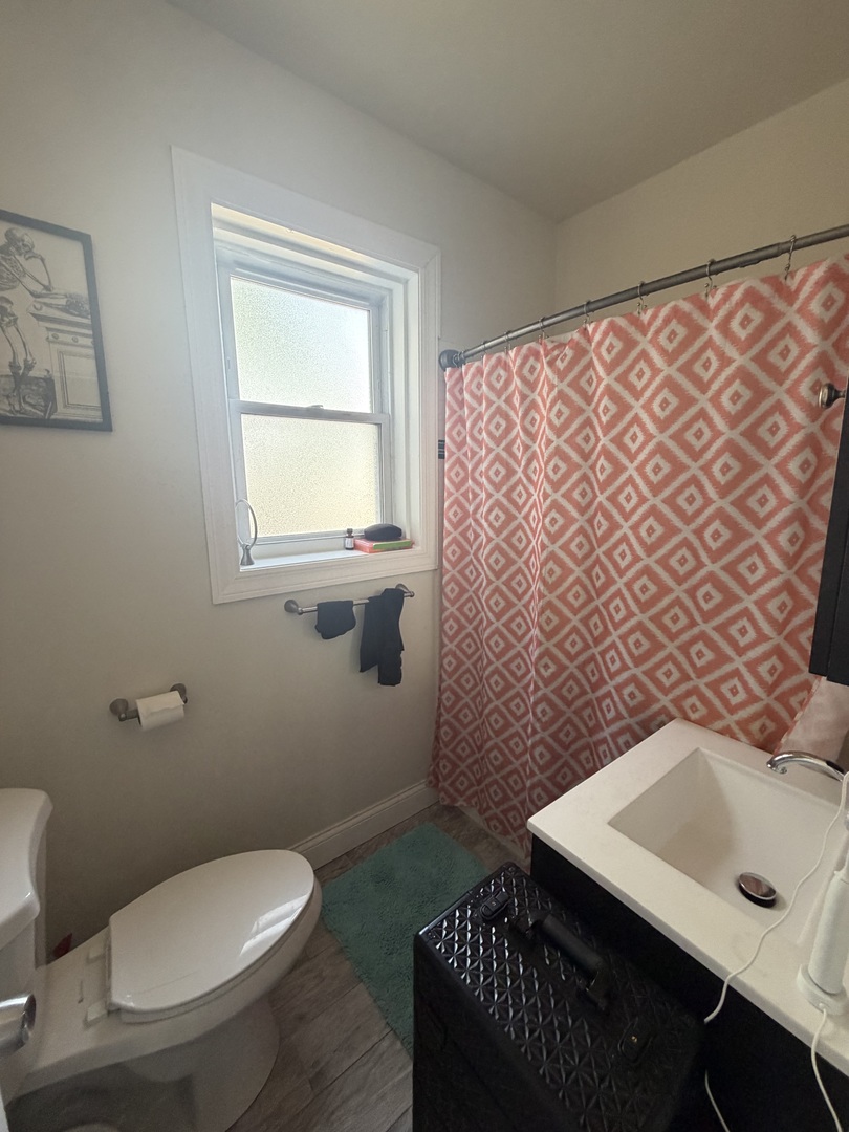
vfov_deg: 102.1
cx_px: 424
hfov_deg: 85.7
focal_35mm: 14
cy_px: 566
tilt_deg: -10.2
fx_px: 458
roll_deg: +0.2
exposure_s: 1/79
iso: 320
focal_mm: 2.22
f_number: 2.2
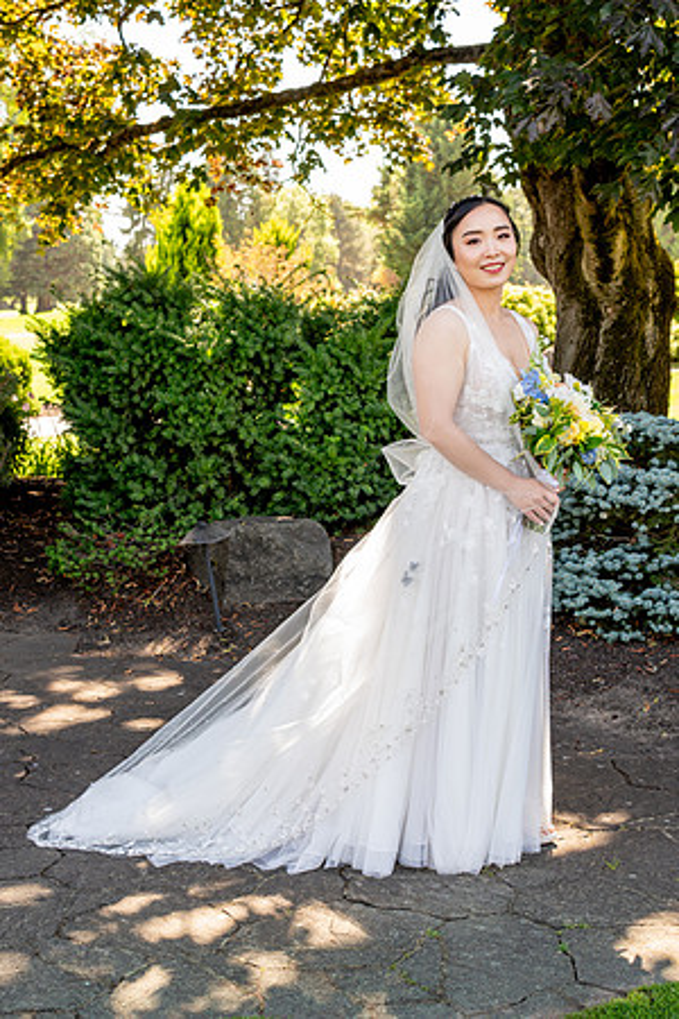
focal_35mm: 52
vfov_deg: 38.2
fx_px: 1471
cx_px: 340
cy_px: 510
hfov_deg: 26.0
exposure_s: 1/400
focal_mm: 35
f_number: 4
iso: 500
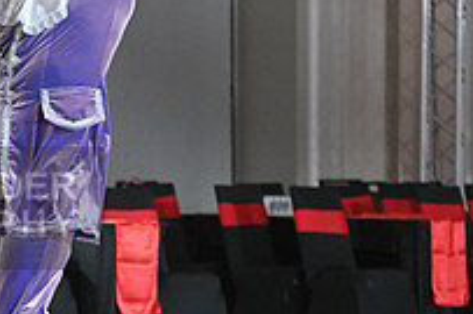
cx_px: -149
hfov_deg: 6.5
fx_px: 4135
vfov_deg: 4.4
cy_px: 208
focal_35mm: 315
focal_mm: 110
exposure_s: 1/250
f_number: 4
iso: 2000
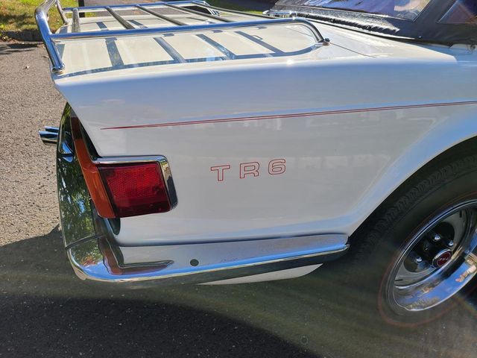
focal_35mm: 26
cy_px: 179
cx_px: 238
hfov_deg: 67.3
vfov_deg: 53.1
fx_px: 358
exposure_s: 1/1601
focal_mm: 5.4
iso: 40
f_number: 1.8
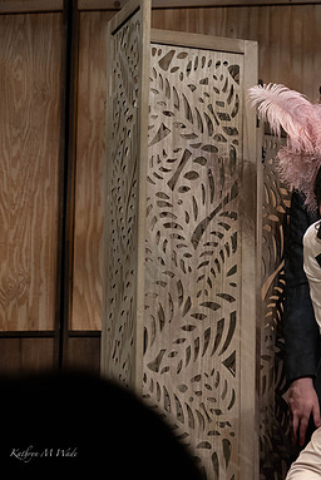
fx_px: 2216
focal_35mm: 166
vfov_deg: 12.4
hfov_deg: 8.2
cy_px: 240
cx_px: 352
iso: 2500
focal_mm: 105
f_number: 6.3
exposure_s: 1/250
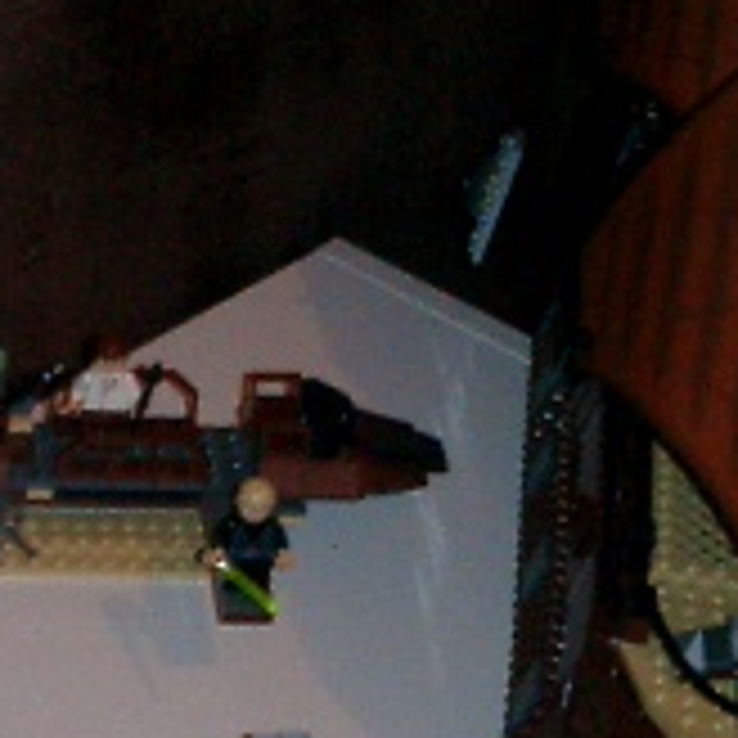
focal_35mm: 124
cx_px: -252
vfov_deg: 13.7
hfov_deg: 13.5
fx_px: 2991
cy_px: 850
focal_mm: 7.5
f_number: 3.2
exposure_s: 1/30
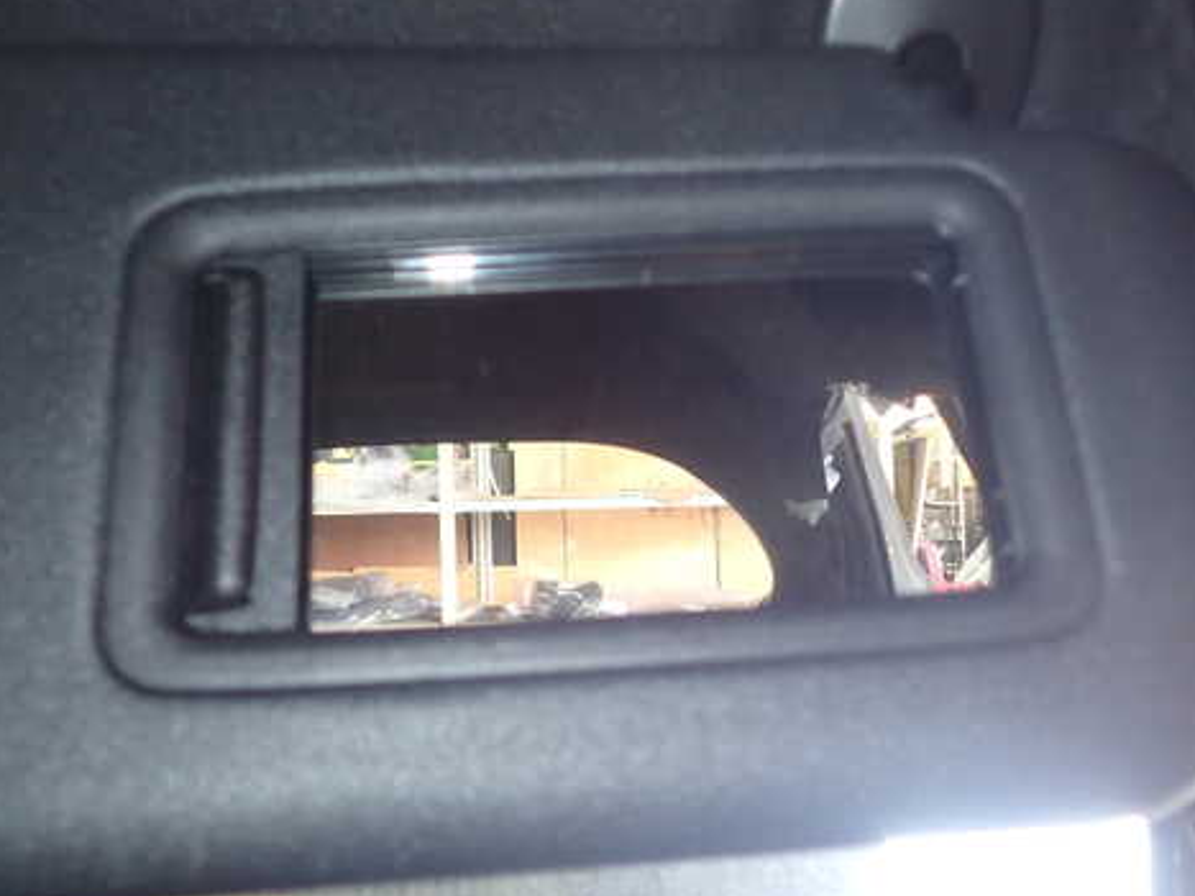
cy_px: 461
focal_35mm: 36
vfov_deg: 39.6
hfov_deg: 51.3
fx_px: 1242
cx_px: 629
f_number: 2.2
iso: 200
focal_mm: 5.05
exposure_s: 1/30
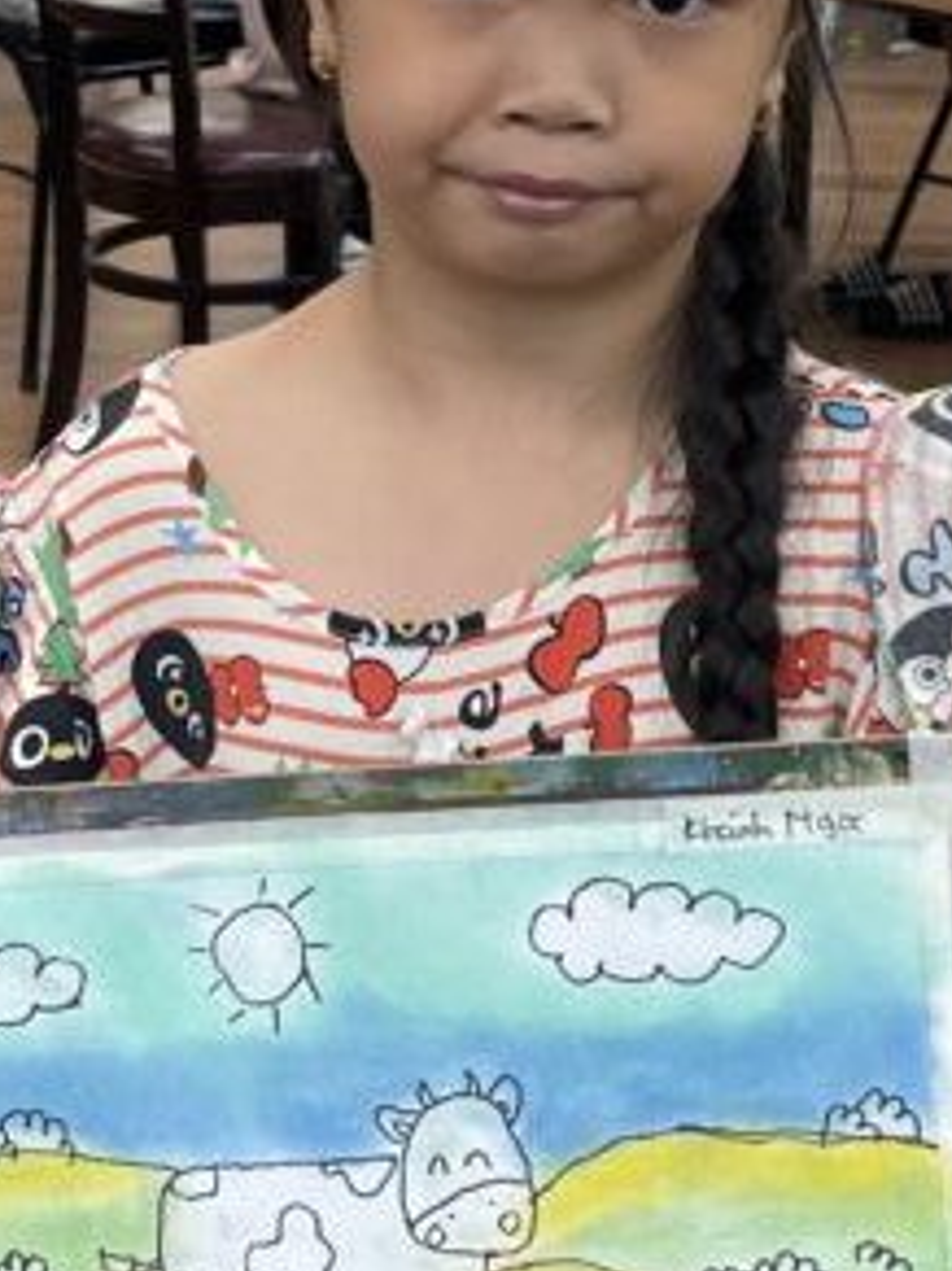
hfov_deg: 17.1
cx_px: 563
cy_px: 537
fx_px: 3156
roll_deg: +0.1
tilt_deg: -20.8
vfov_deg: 22.7
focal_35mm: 86
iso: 100
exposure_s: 1/121
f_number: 1.6
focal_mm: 5.1
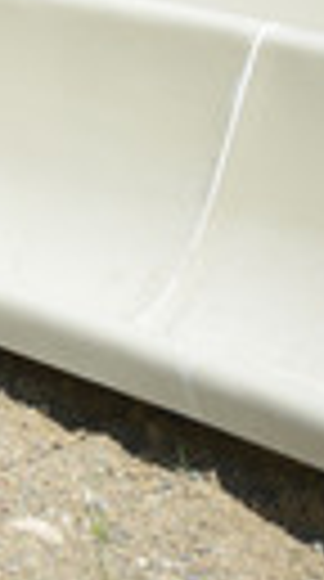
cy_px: 110
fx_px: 9756
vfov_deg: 3.4
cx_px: -549
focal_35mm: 635
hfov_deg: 1.9
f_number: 6.3
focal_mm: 195
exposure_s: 1/1250
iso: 400
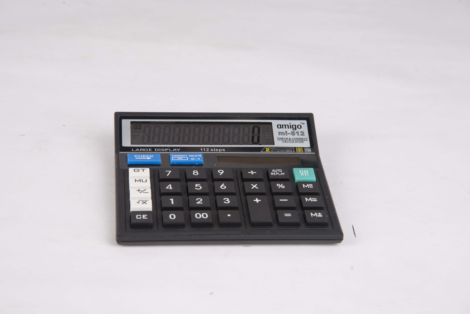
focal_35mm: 112
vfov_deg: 12.2
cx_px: 235
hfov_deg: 18.3
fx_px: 1463
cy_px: 157
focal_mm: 112
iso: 100
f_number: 11
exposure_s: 1/125
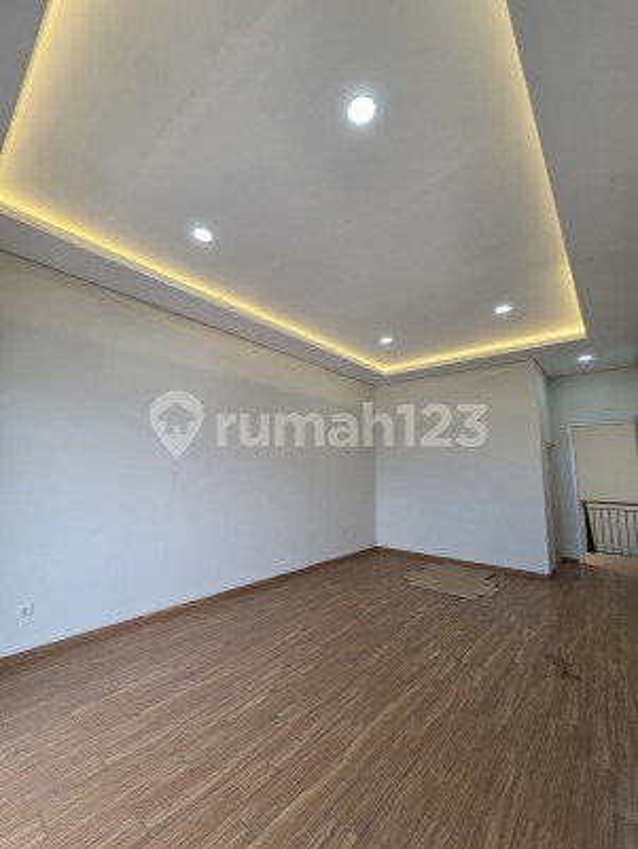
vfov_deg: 106.2
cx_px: 319
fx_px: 319
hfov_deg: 89.9
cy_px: 424
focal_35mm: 13
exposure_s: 1/100
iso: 125
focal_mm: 2.2
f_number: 2.2
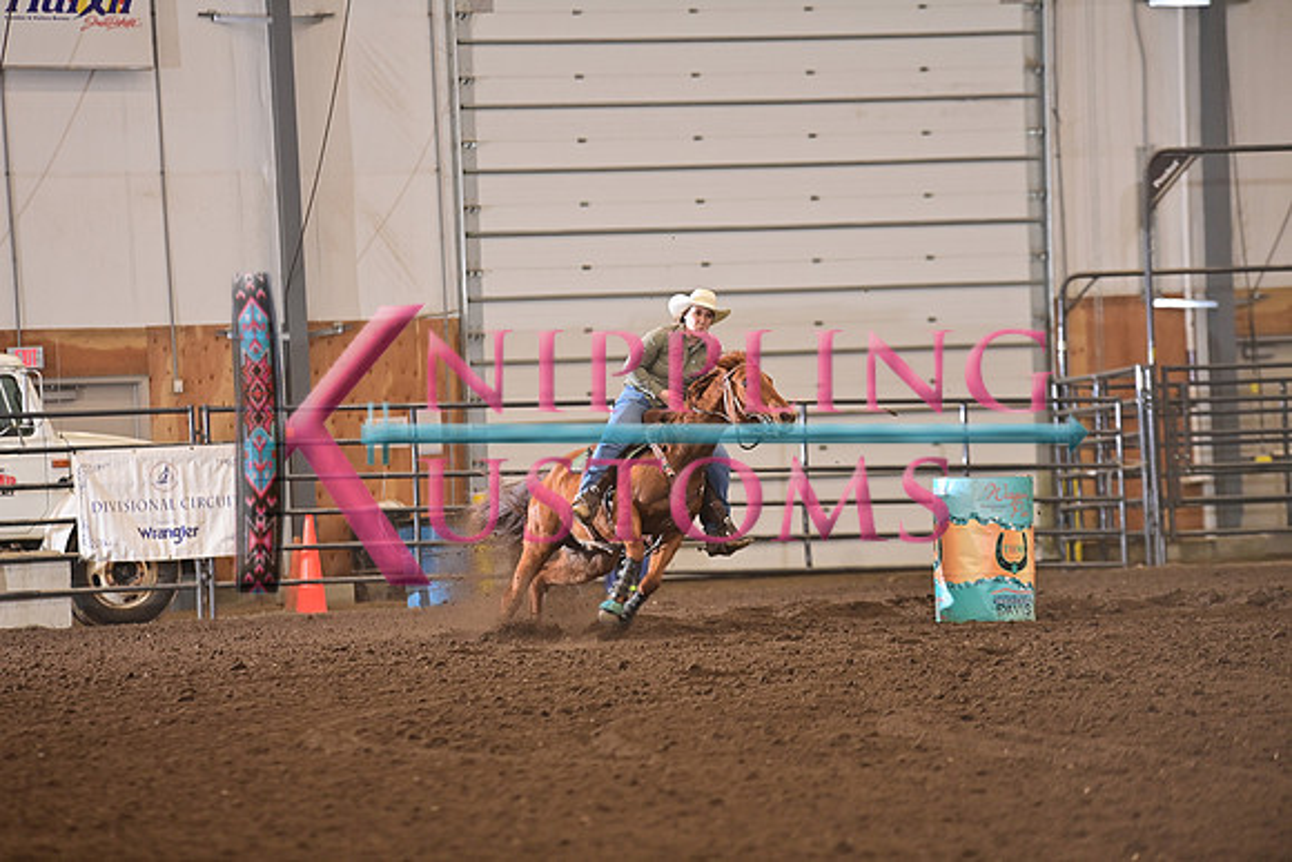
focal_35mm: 200
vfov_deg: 6.9
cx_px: 646
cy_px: 431
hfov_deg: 10.3
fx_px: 7179
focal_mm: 200
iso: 1000
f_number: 3.2
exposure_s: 1/250
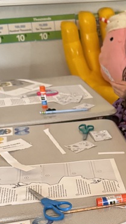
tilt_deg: -29.9
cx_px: 150
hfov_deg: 16.1
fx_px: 428
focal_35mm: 72
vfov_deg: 28.2
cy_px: 202
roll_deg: -0.8
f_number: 1.78
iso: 800
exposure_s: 1/60
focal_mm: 6.76
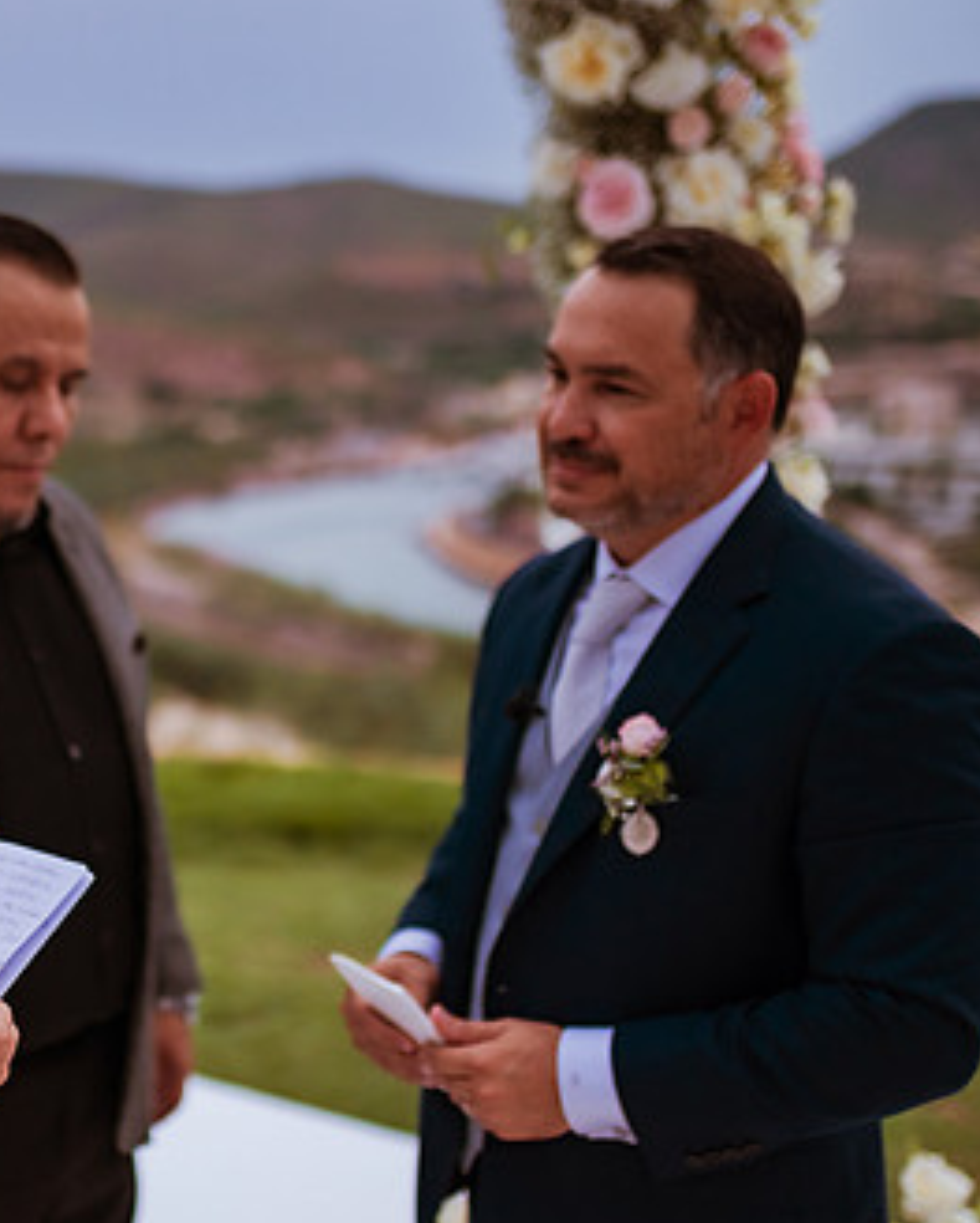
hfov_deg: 25.5
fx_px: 2100
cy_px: 701
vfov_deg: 32.4
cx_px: 101
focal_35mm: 58
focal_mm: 35
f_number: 1.6
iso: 800
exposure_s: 1/3200
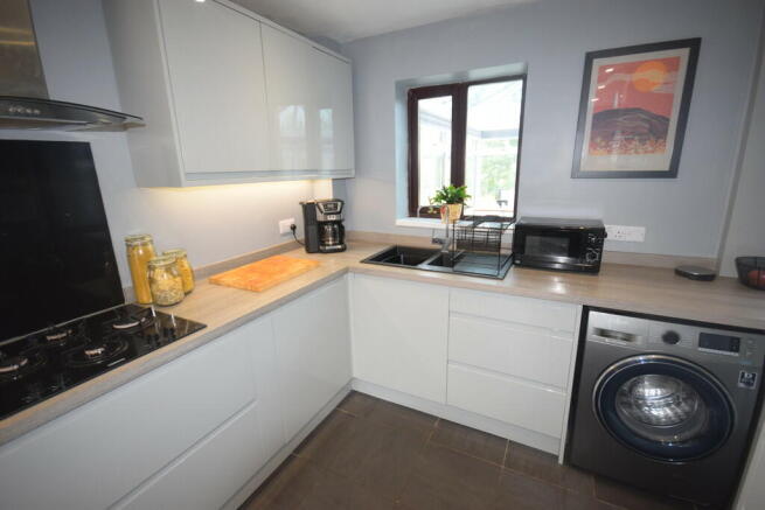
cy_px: 255
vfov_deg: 72.1
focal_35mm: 16
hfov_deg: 95.0
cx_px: 382
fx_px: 351
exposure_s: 1/125
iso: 800
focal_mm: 11
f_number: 5.6
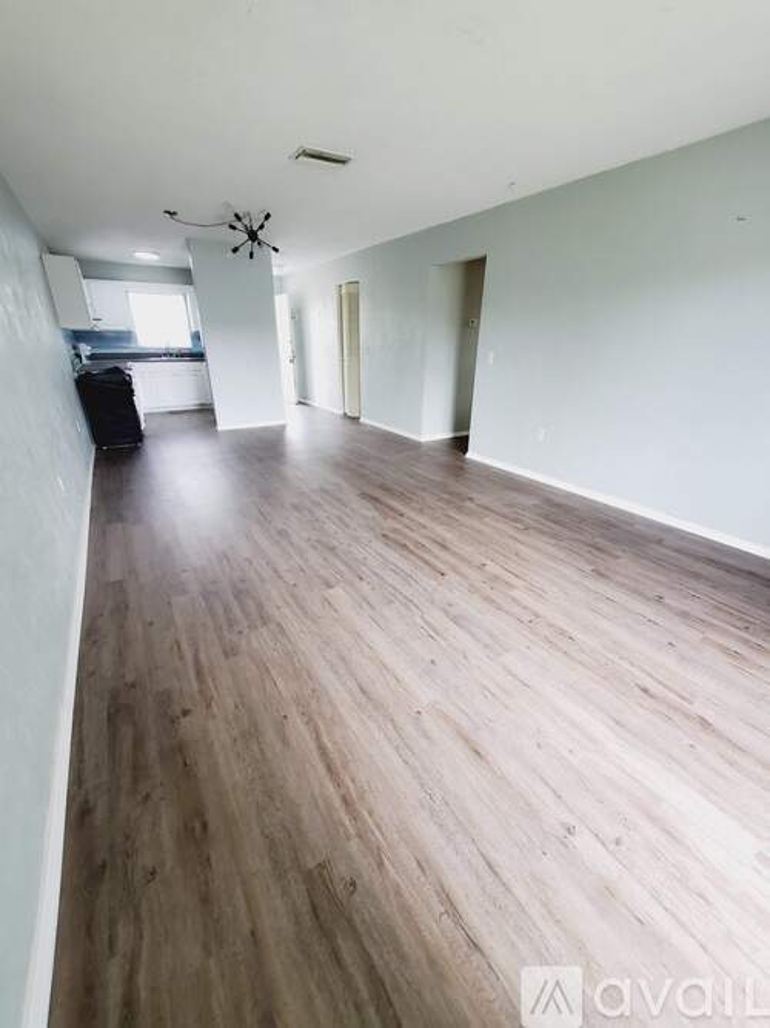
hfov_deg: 89.9
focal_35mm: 13
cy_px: 514
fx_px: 386
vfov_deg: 106.2
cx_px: 385
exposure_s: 1/60
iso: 250
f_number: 2.2
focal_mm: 1.8
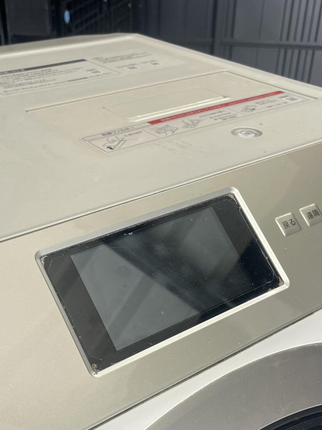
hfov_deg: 32.1
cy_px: 280
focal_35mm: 45
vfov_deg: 41.6
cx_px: 142
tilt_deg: -33.2
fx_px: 558
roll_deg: -0.7
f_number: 1.6
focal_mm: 4.2
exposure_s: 1/121
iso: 64
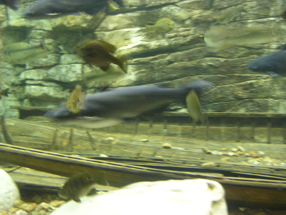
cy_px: 108
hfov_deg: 49.0
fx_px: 314
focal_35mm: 38
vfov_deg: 37.7
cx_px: 143
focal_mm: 5.8
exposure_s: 1/2.6
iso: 100
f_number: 2.8
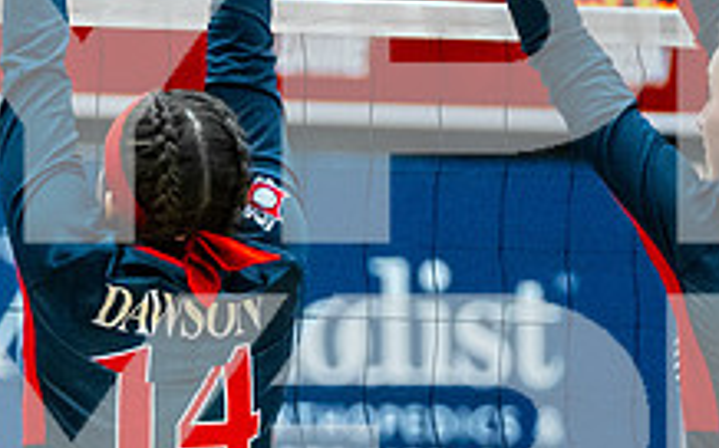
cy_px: 398
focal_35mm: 715
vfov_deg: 1.8
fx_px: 14003
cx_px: 19
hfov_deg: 2.9
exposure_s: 1/1000
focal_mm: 138
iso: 2000
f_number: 2.8
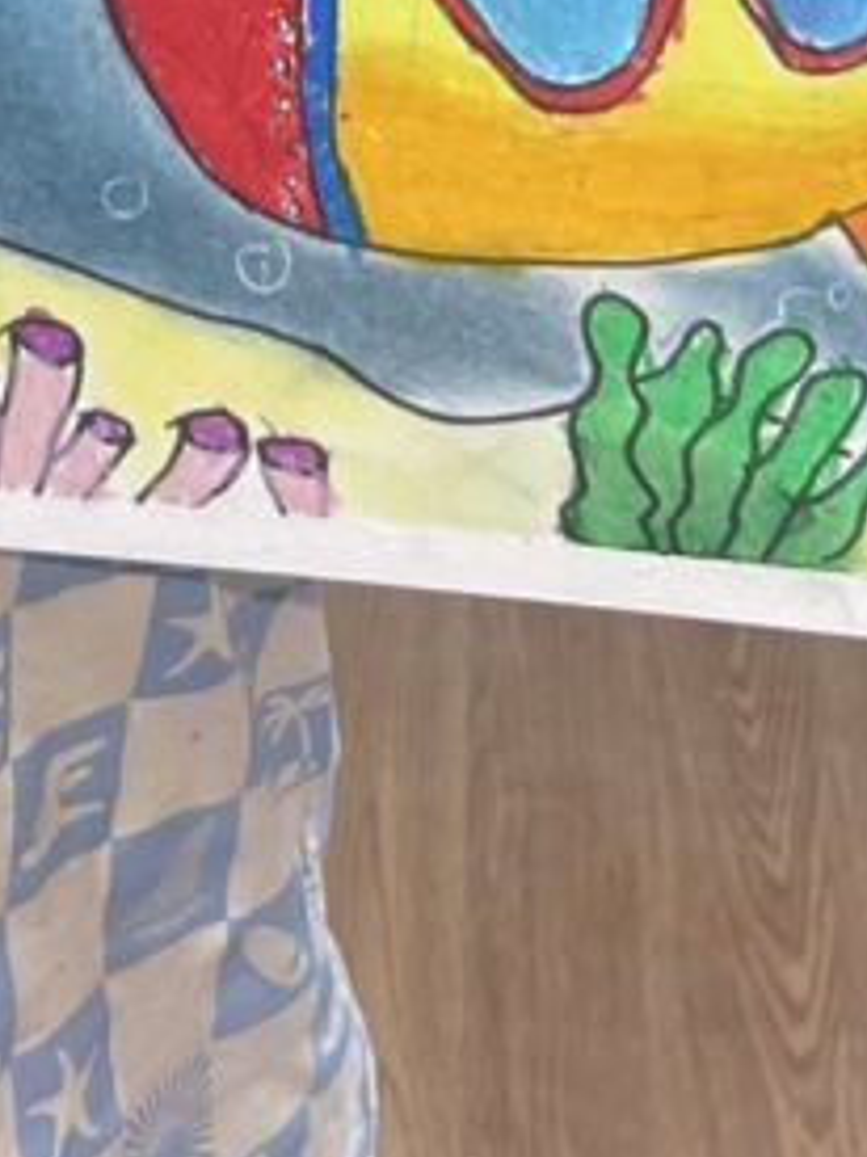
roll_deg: +0.4
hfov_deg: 11.4
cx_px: -328
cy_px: -785
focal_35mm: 126
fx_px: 4211
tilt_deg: -20.2
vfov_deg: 14.2
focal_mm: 4.25
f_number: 1.8
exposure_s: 1/100
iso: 64
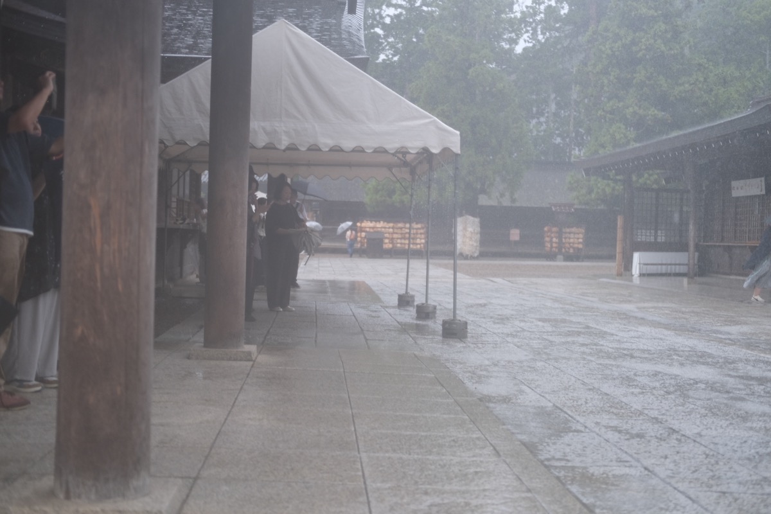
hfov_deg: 37.5
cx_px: 386
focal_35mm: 53
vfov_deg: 25.5
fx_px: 1135
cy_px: 257
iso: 400
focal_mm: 35
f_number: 2
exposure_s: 1/300
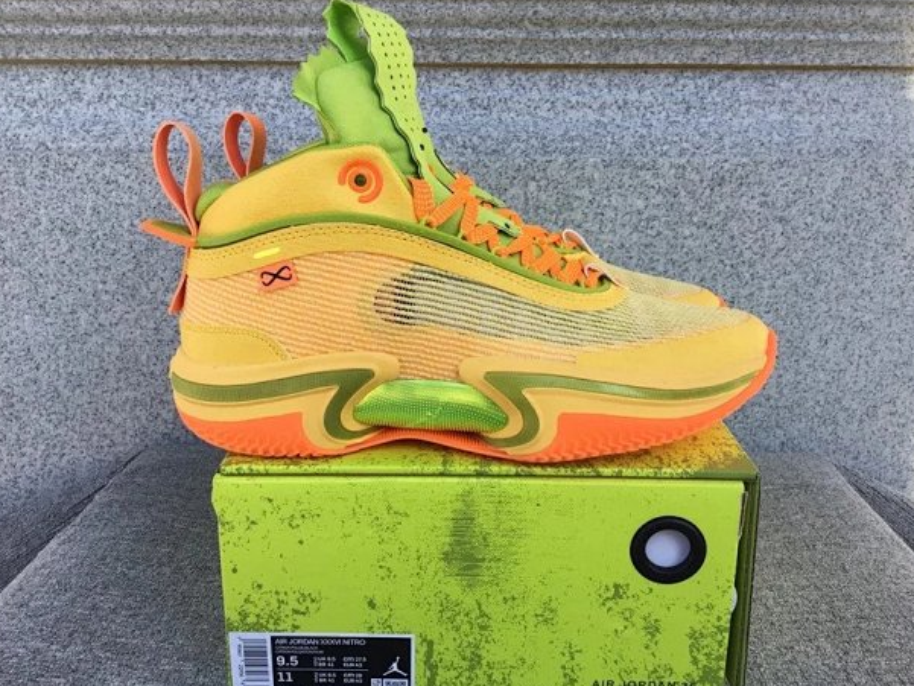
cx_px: 468
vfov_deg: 43.0
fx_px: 872
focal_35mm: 33
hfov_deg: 55.3
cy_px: 354
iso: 25
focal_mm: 3.3
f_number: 2.4
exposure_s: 1/403
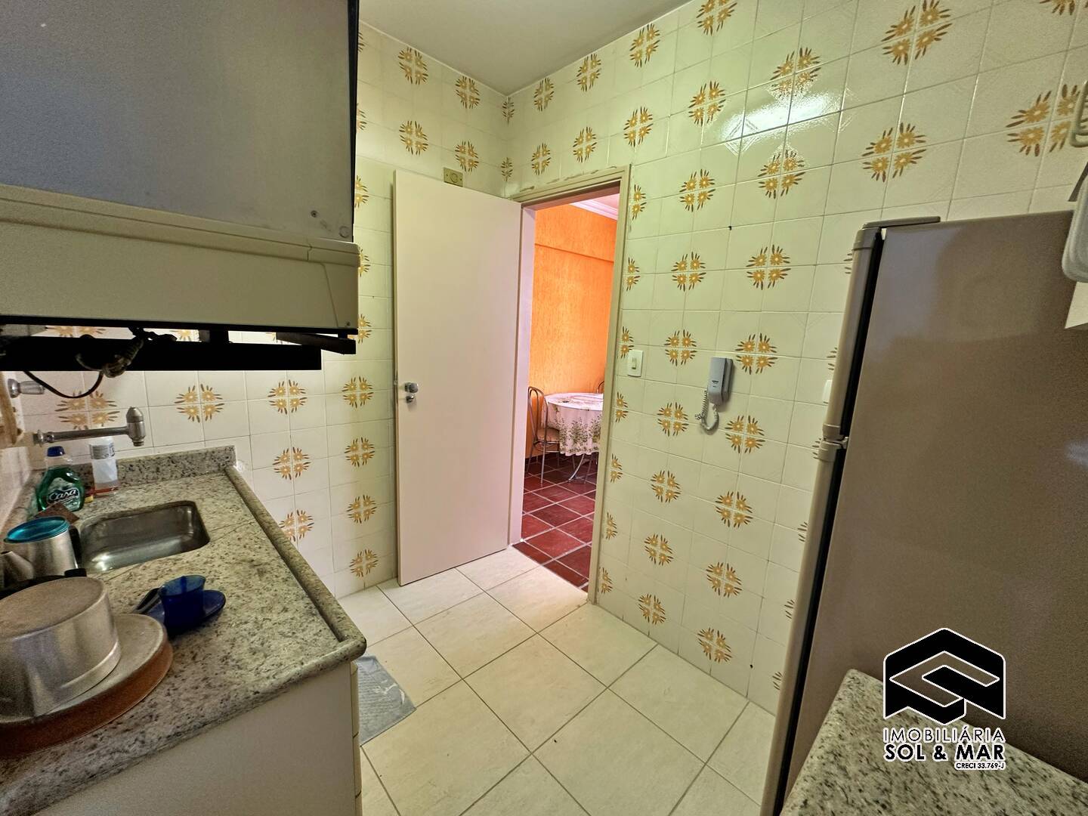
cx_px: 544
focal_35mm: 14
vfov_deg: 85.7
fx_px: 440
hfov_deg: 102.1
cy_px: 408
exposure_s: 1/60
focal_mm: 2.22
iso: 250
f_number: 2.2
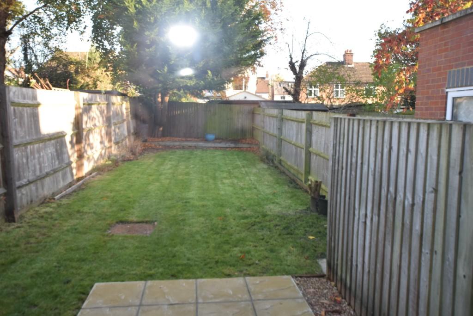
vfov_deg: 43.6
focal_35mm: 30
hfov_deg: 61.9
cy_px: 158
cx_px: 236
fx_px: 394
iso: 500
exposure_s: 1/125
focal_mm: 20
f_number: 5.6
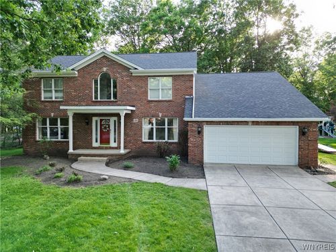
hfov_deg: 71.6
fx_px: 233
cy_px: 126
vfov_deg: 56.8
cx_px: 168
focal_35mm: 24
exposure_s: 1/250
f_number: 1.7
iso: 140
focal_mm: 6.72
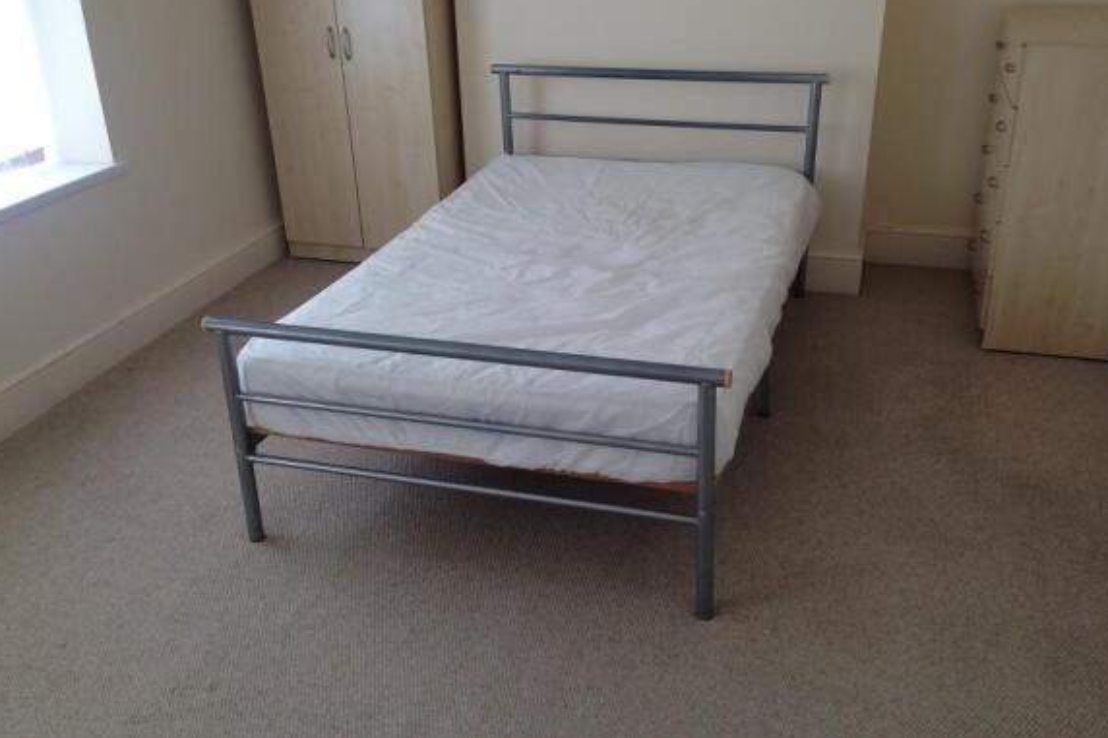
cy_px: 321
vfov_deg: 37.8
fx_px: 1077
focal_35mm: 35
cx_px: 553
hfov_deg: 54.4
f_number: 2.4
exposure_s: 1/149
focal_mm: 4.12
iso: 50
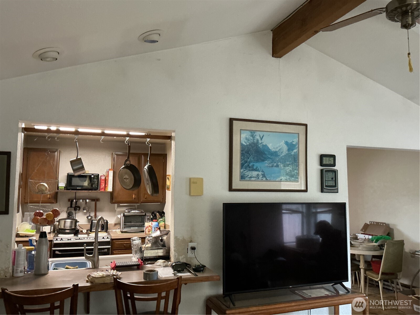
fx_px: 352
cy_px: 158
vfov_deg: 48.2
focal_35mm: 29
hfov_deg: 61.7
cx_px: 210
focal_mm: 3
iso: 250
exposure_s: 1/40
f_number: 1.8
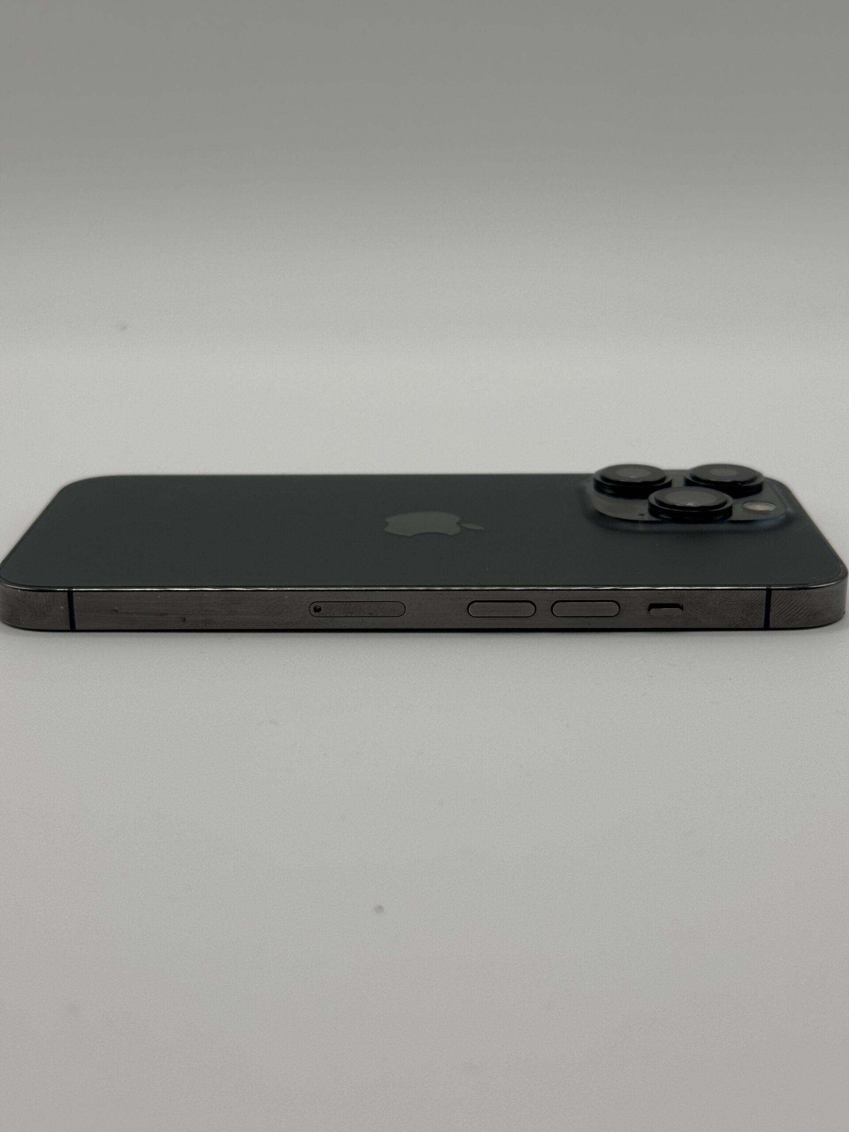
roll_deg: +0.2
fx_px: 1570
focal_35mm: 48
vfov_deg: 39.7
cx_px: 424
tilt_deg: -18.4
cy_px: 566
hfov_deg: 30.3
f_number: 1.78
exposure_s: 1/2331
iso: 64
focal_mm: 6.76
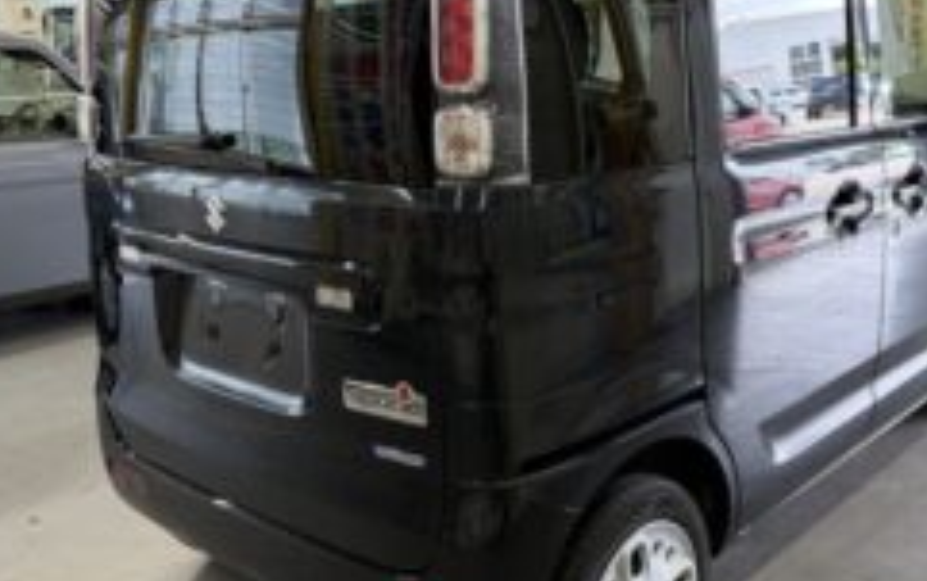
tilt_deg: -11.8
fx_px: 1011
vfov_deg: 32.0
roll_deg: +2.0
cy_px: 271
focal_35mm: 40
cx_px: 562
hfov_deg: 48.9
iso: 125
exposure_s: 1/100
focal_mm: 5.96
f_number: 1.6
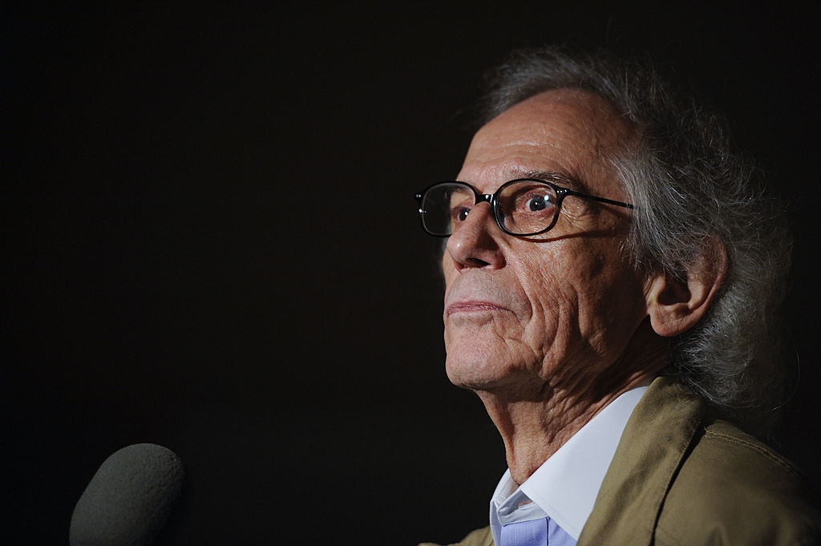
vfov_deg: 6.9
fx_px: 4557
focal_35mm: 200
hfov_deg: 10.3
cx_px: 410
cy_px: 273
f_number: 2.8
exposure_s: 1/125
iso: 1600
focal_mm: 200
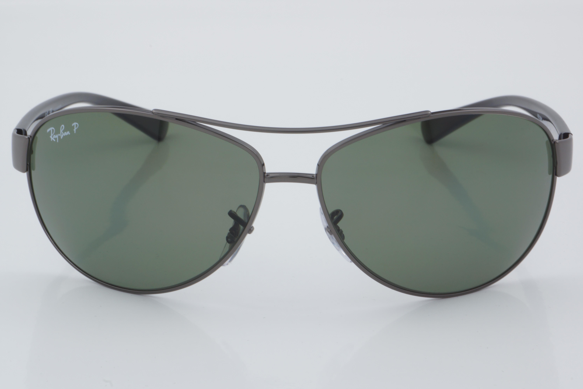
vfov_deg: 16.6
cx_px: 292
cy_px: 194
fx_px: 1336
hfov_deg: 24.6
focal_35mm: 82
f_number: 32
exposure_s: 1/4
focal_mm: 55
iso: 100
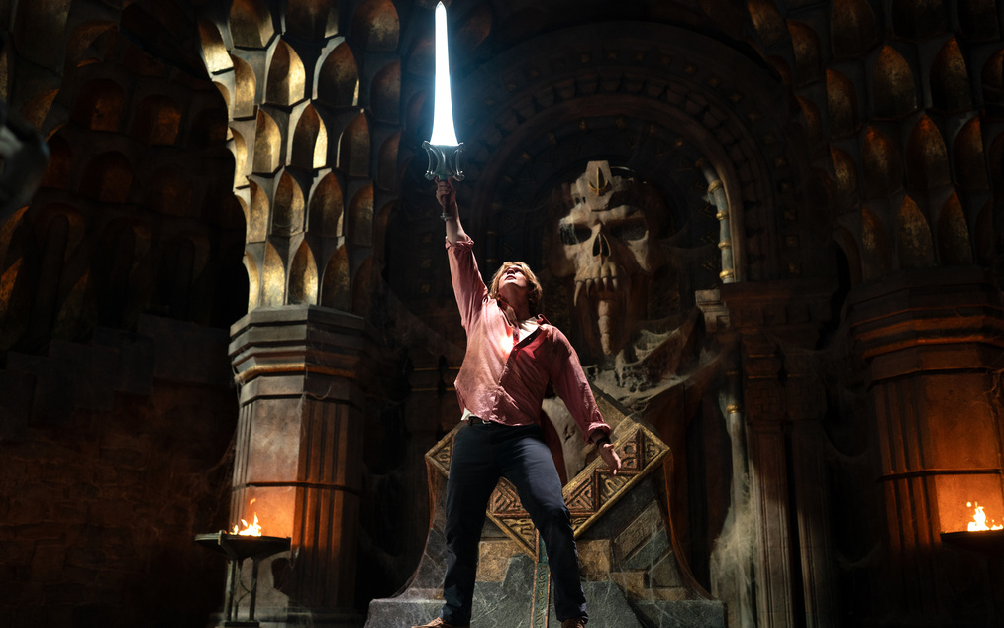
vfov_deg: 35.3
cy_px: 323
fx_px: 985
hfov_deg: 54.0
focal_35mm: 36
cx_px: 498
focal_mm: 35
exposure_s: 1/160
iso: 1250
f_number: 2.5
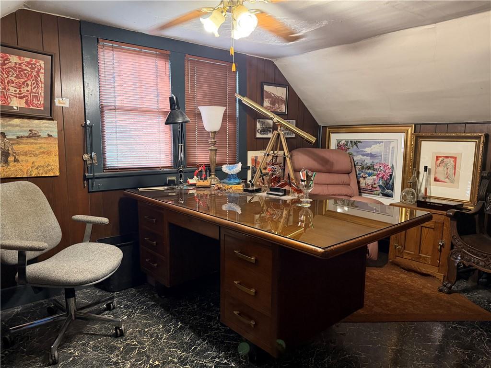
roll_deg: +0.4
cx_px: 246
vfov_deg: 56.8
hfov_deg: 71.6
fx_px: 340
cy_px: 184
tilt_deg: -7.2
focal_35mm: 24
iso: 500
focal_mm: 6.76
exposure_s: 1/60
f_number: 1.78
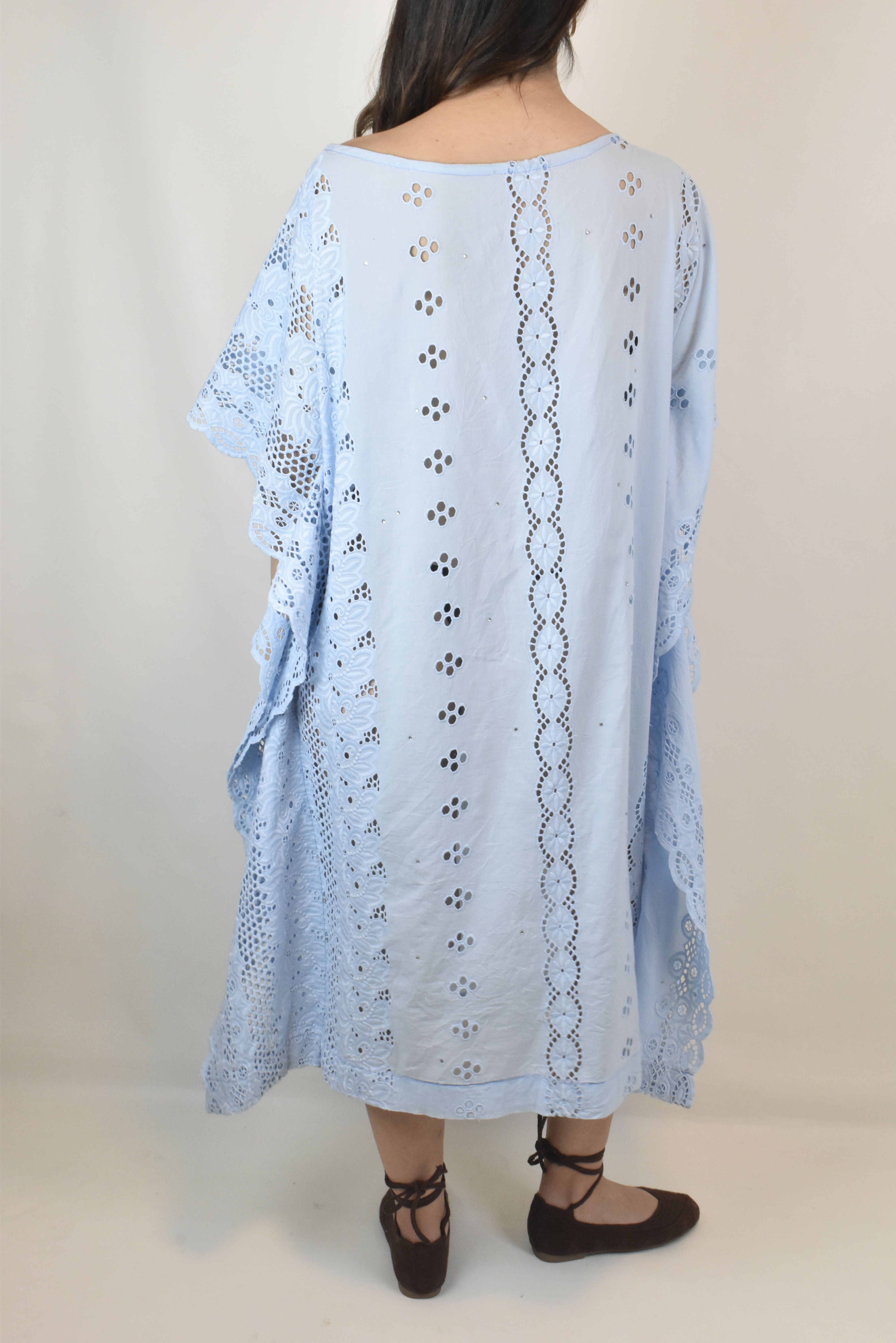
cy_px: 672
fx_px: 1512
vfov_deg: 47.9
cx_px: 448
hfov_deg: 33.0
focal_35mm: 40
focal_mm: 27
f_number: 16
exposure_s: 1/50
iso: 1600
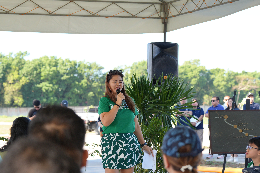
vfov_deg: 13.0
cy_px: 86
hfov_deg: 19.5
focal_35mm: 105
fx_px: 758
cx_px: 130
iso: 100
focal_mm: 70
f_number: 4
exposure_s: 1/200
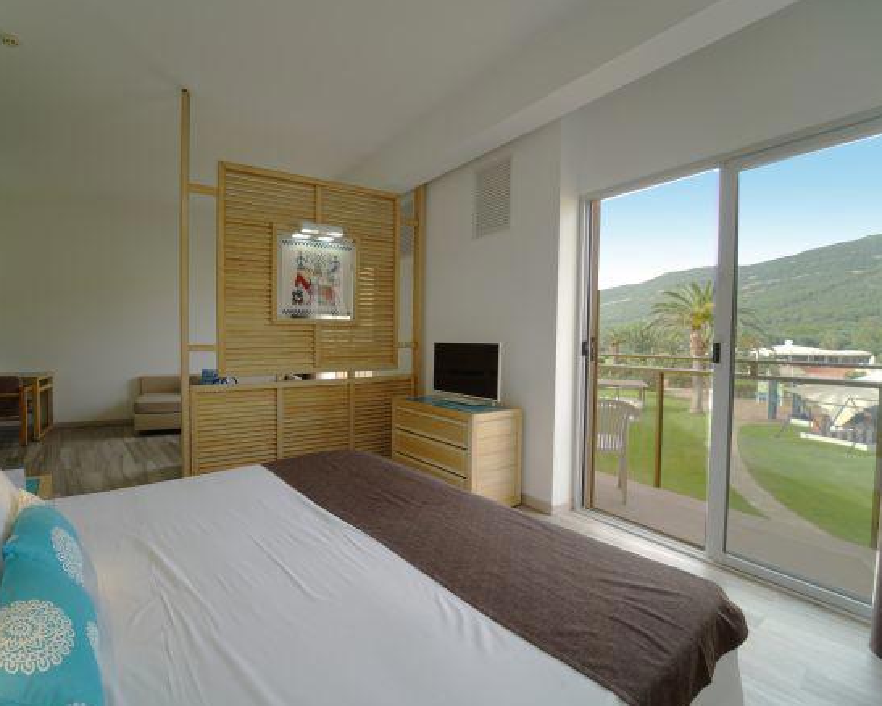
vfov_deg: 80.4
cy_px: 351
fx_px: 418
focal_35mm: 16
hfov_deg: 92.4
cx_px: 376
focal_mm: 14
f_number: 14
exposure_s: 1/4
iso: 50
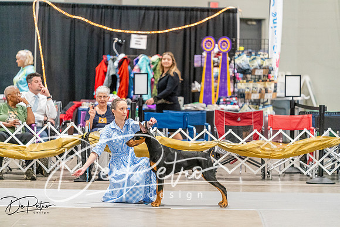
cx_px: 170
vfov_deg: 6.9
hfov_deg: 10.3
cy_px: 114
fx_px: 1889
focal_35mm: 200
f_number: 2.8
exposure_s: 1/250
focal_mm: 200
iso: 8000
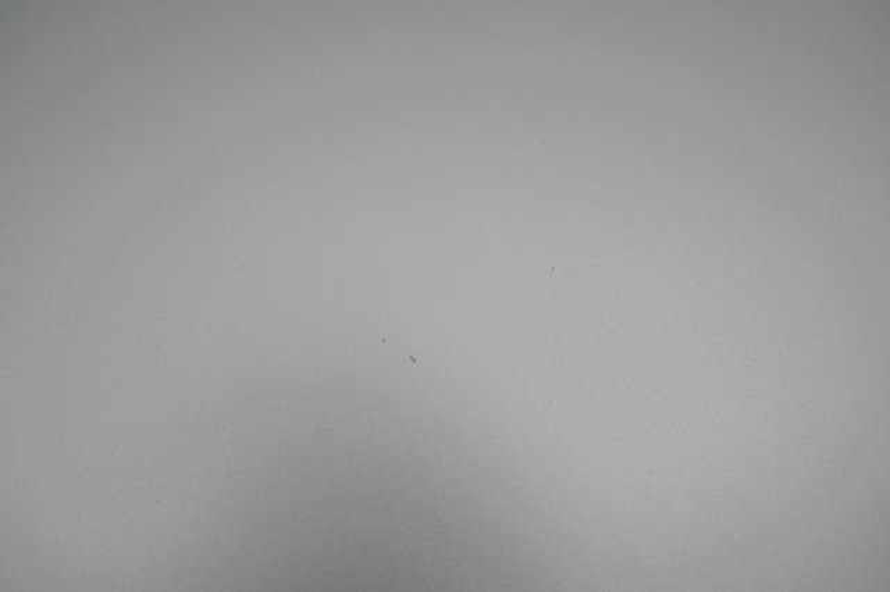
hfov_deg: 65.5
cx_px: 445
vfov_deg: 46.4
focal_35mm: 28
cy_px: 296
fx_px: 692
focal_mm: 28
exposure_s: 1/125
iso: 1600
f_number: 4.5
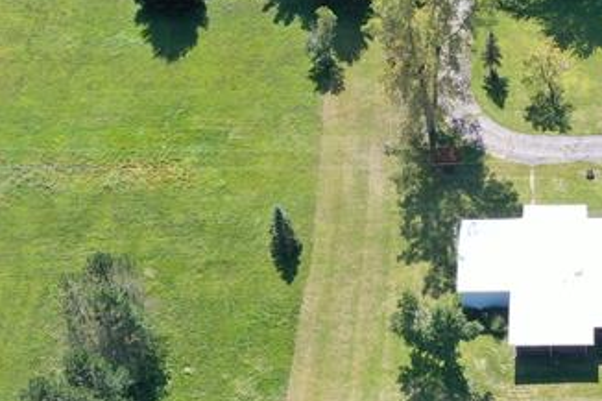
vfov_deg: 15.5
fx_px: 1471
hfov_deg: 22.3
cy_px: 203
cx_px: 589
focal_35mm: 88
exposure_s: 1/200
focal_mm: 10.26
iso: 100
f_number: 5
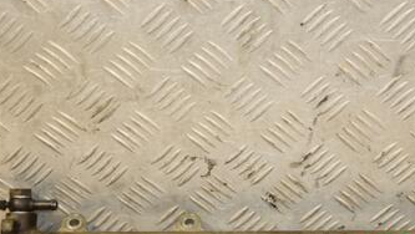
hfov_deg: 21.5
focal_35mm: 99
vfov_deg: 12.3
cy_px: 152
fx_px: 1090
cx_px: 275
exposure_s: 1/200
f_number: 5
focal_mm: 35
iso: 800
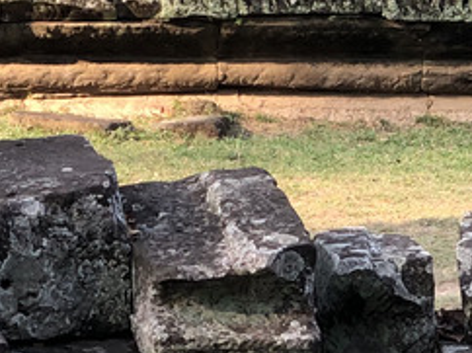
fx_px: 3514
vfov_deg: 5.6
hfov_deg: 7.7
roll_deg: +0.4
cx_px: 109
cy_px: -339
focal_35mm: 258
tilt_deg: -0.3
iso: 16
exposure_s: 1/120
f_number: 2.4
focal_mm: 6
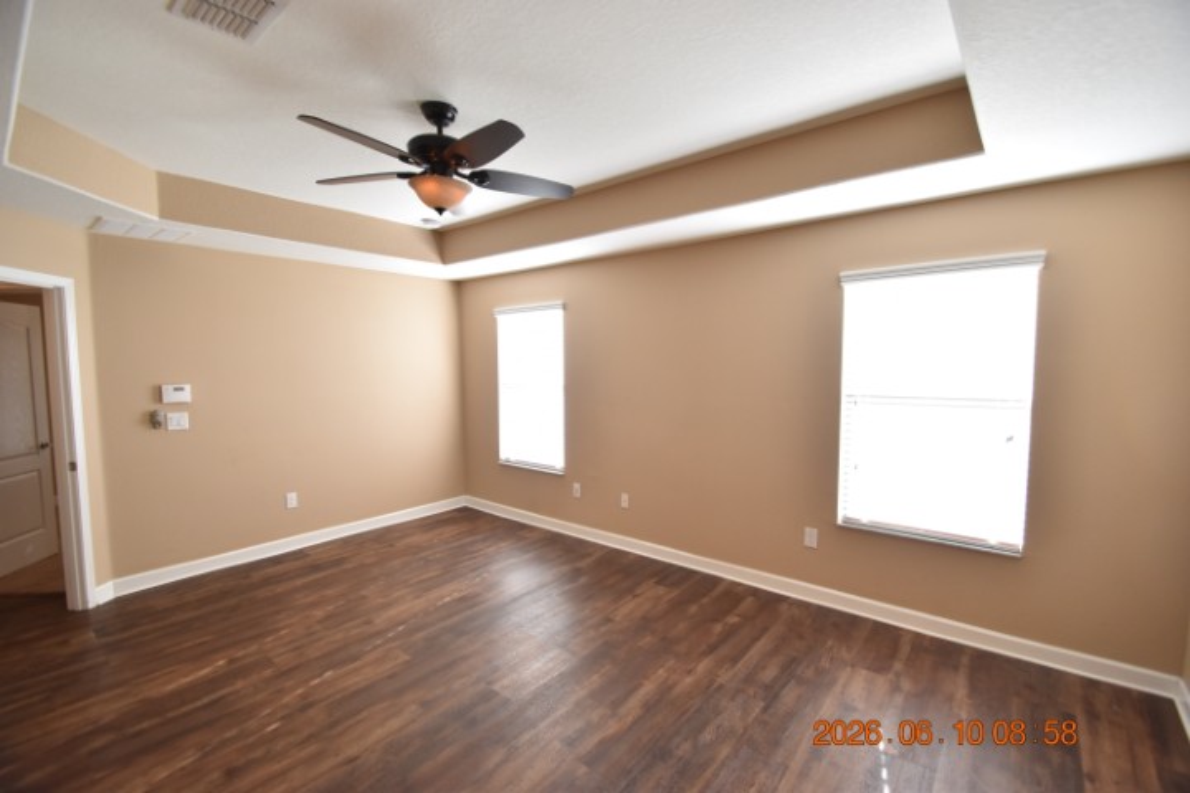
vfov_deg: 77.3
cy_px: 396
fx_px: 496
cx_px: 595
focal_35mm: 15
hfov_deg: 100.4
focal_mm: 10
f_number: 3.5
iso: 800
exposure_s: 1/125
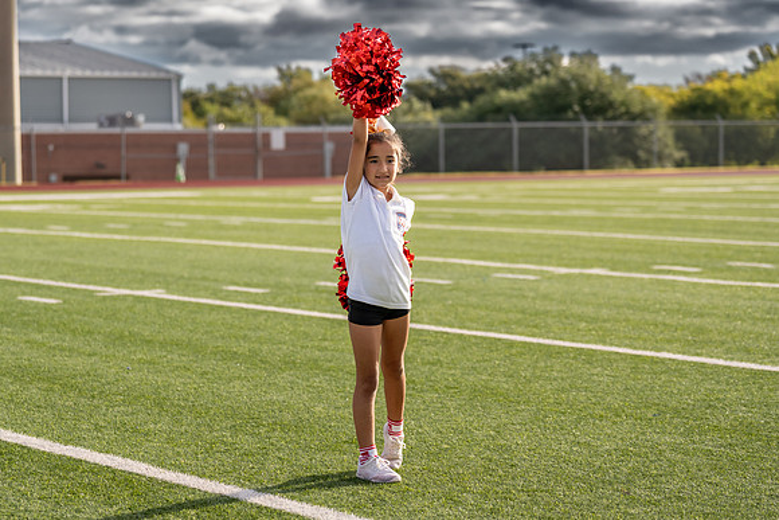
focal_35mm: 106
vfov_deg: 12.9
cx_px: 350
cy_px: 264
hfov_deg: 19.2
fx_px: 2298
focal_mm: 77
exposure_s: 1/3200
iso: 250
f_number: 2.8
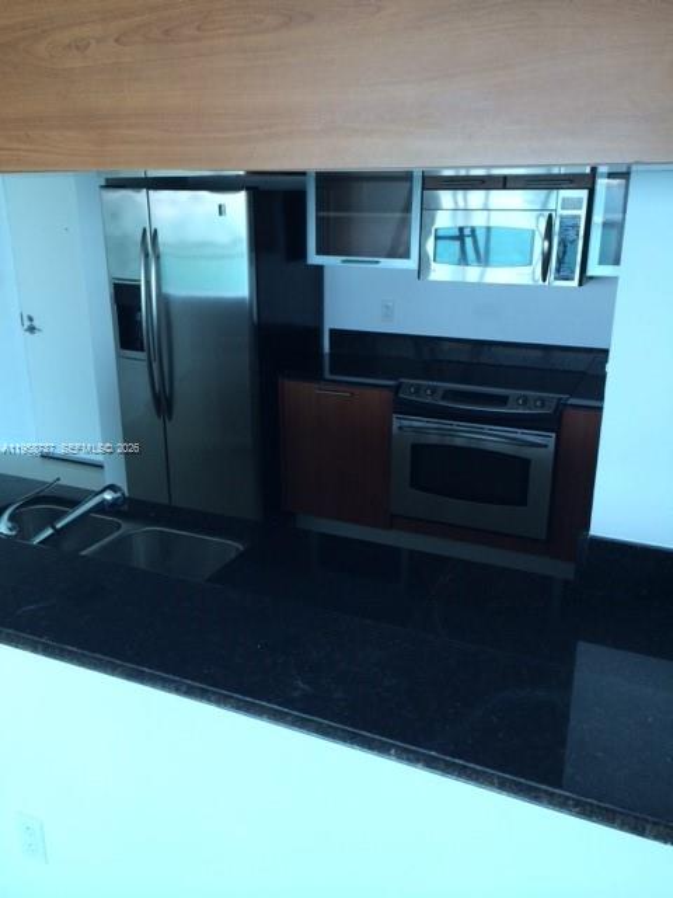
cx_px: 336
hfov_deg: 46.8
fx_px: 778
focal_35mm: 30
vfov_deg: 60.0
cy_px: 449
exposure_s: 1/40
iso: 40
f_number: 2.2
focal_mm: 4.12
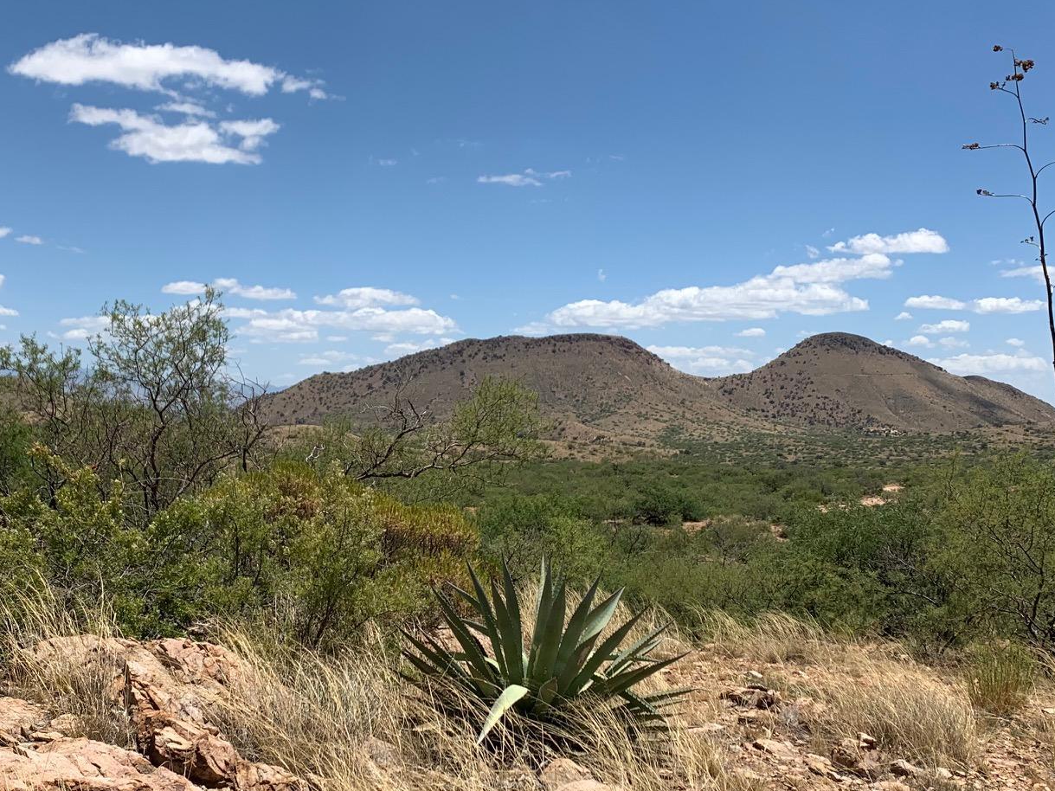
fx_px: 1310
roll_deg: -0.1
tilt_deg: +0.0
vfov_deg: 33.6
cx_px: 415
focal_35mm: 43
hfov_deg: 43.6
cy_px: 431
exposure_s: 1/2994
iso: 25
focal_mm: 4.25
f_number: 1.8
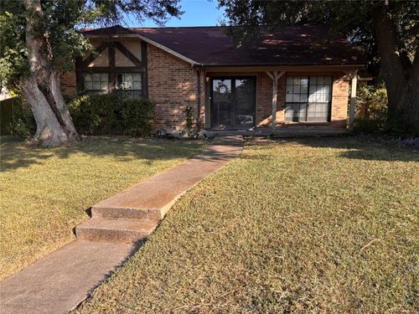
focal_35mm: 26
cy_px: 157
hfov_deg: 67.3
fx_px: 315
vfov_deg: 53.1
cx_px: 210
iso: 50
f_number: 1.6
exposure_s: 1/1164
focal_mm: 5.96
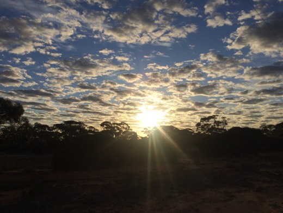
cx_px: 142
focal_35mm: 29
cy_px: 106
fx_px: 237
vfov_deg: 48.2
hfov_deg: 61.7
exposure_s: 1/5882
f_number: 2.2
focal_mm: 4.15
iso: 32
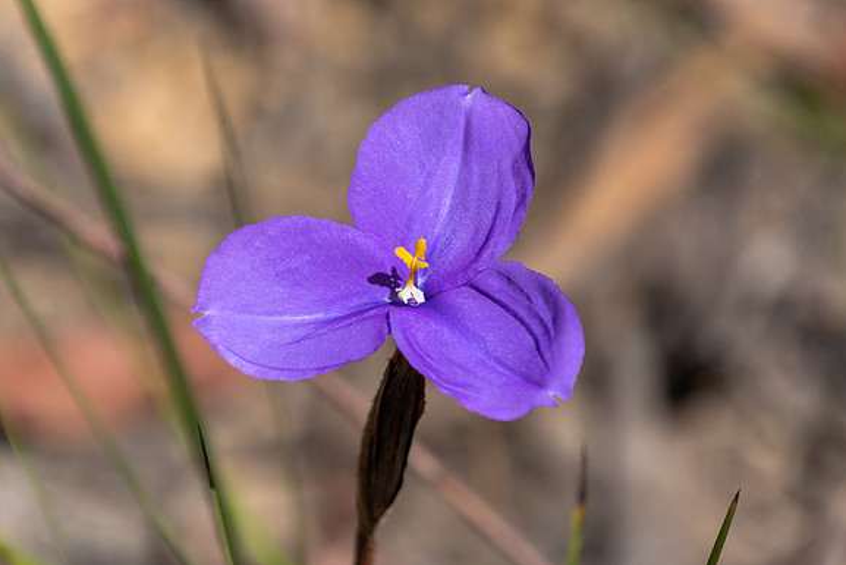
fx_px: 15513
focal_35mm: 660
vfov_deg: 2.1
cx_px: 395
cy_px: 263
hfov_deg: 3.1
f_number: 7.1
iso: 200
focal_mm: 400
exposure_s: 1/1600
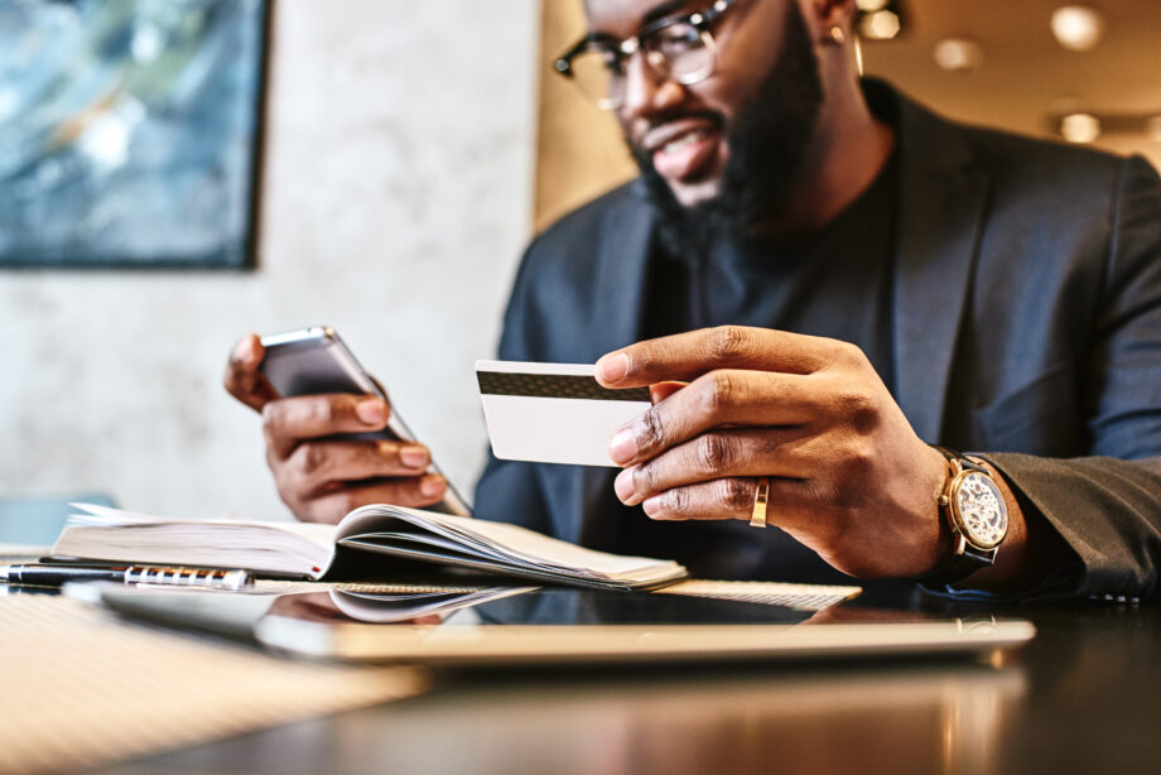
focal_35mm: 50
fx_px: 1613
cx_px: 580
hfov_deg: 39.6
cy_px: 388
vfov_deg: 27.0
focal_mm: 50
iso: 500
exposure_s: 1/60
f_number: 4
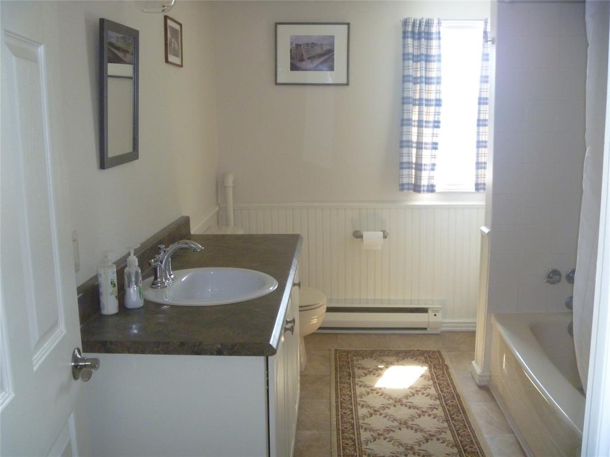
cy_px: 228
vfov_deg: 40.7
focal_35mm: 35
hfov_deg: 52.6
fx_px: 617
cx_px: 305
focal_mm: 6.3
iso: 320
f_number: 3.5
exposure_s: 1/60
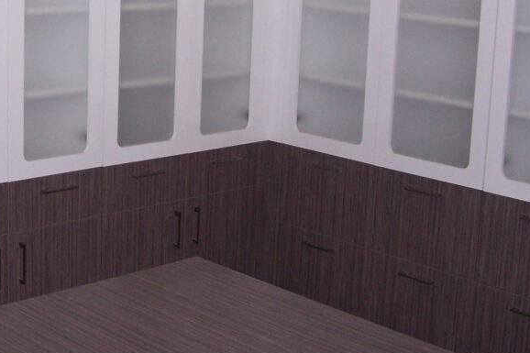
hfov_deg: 28.6
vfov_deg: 19.4
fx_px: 1030
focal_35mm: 70
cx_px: 166
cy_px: 103
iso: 140
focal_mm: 6.3
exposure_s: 1/60
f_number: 2.8
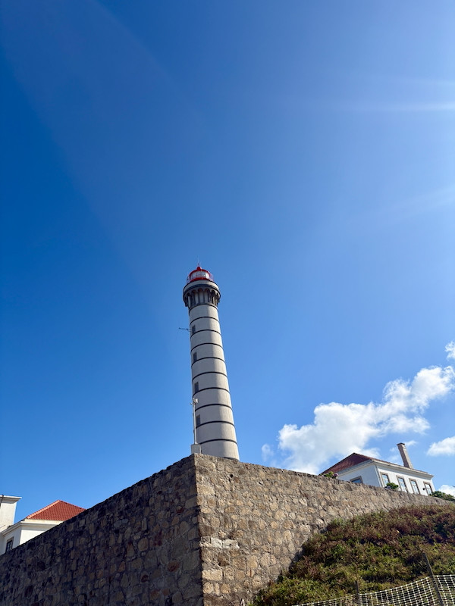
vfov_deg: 67.3
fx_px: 456
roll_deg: +10.1
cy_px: 303
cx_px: 228
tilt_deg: +35.7
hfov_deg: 53.1
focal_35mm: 26
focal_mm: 5.96
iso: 50
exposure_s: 1/3623
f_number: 1.6
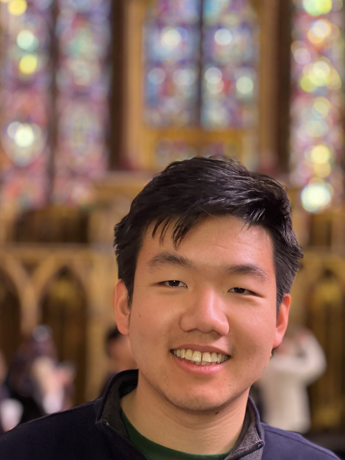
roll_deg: -1.5
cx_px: 183
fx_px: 1209
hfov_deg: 16.2
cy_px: 262
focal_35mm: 91
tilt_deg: +5.7
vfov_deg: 21.5
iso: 320
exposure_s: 1/33
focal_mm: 9
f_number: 2.8
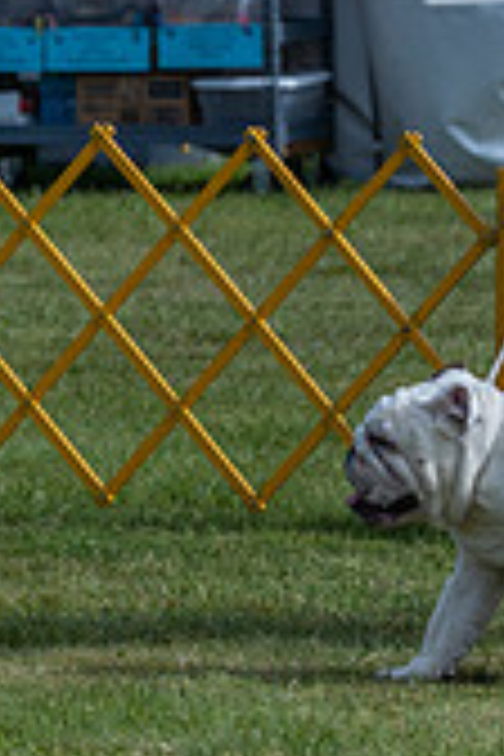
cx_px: 378
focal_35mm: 521
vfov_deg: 4.0
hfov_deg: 2.6
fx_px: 10940
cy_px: 9
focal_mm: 130
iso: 125
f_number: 5.6
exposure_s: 1/1250
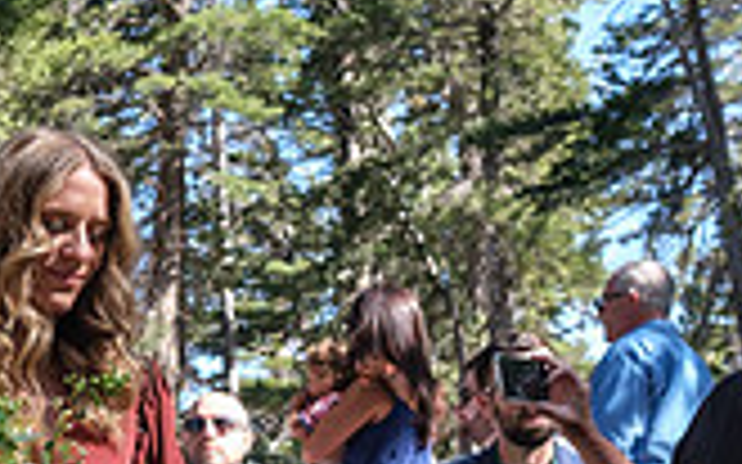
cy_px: 547
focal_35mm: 97
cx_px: -180
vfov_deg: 13.1
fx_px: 1961
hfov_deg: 19.9
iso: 250
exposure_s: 1/500
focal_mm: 18
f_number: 3.6
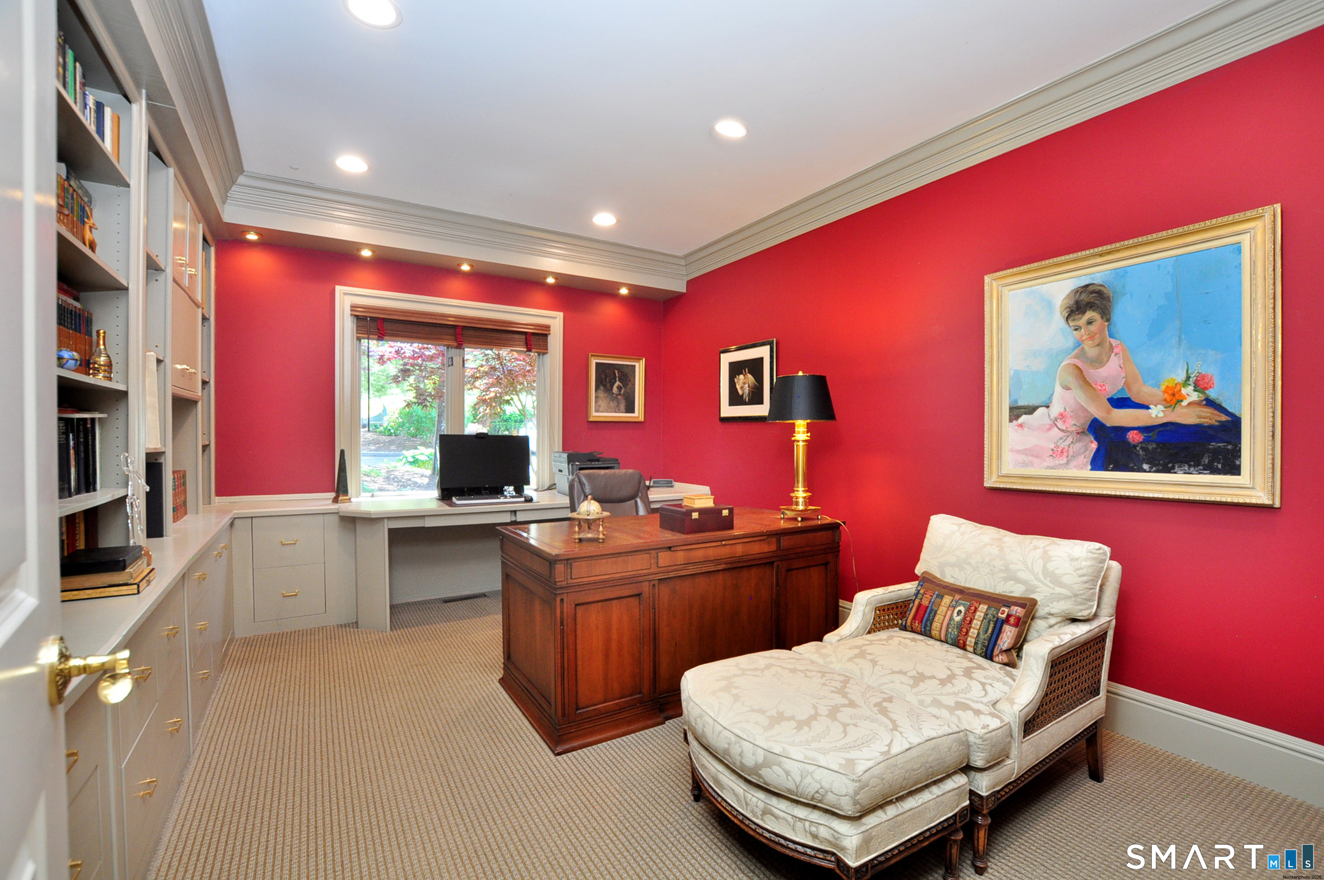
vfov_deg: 77.2
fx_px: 551
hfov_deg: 100.5
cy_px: 440
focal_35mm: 15
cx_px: 662
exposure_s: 1/25
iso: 640
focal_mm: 10
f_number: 6.3
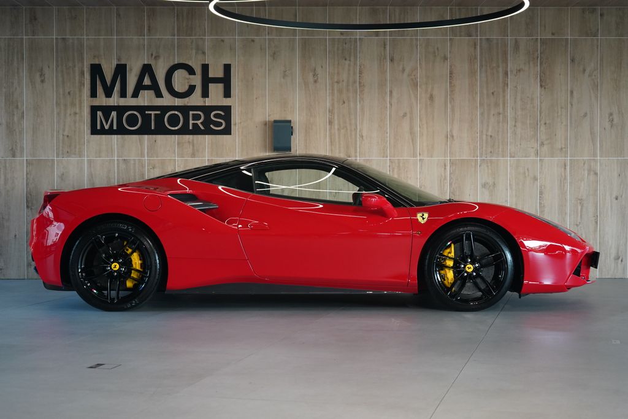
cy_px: 210
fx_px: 1047
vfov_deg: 22.6
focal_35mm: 60
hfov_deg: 33.4
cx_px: 314
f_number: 5
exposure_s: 1/160
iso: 2500
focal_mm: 60
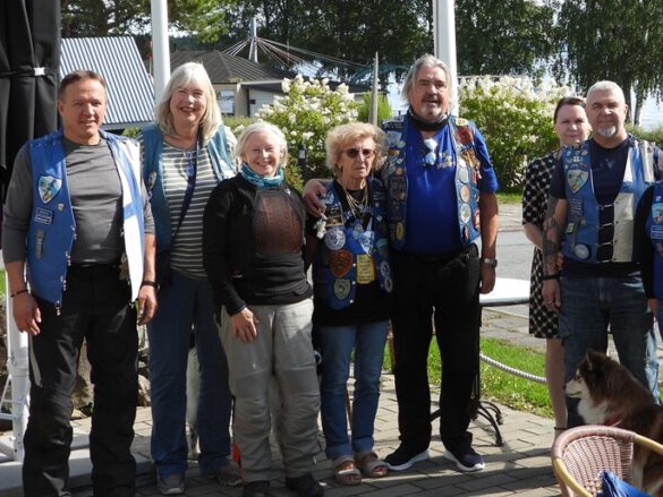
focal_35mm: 77
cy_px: 171
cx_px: 461
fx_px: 1475
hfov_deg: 25.2
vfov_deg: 19.1
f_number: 3.2
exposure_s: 1/500
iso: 100
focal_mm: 7.9
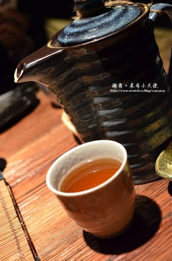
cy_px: 130
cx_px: 86
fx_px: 378
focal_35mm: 52
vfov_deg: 37.9
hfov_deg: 25.6
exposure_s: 1/160
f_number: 3.5
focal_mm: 35
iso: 2500
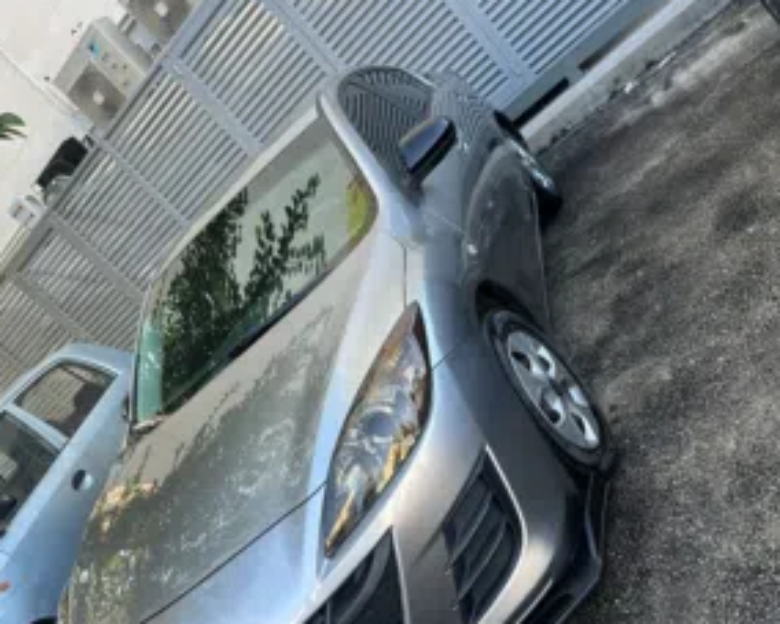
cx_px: 374
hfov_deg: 54.2
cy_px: 368
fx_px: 762
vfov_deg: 44.3
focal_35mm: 33
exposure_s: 1/169
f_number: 1.78
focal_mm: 6.86
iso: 64
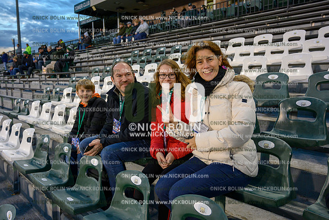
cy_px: 110
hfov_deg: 62.8
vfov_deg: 44.3
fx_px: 270
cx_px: 164
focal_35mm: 30
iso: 2000
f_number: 4
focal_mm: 29.5
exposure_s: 1/250
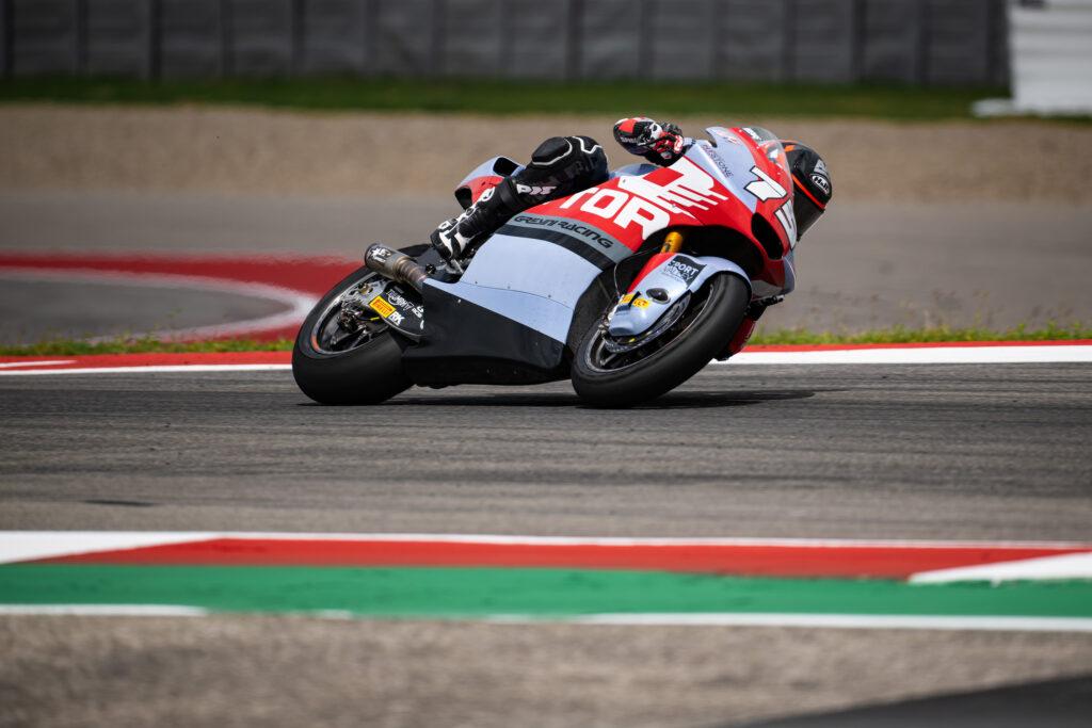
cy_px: 306
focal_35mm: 469
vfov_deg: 2.9
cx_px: 505
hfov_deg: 4.4
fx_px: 14218
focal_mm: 400
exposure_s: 1/1600
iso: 125
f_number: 5
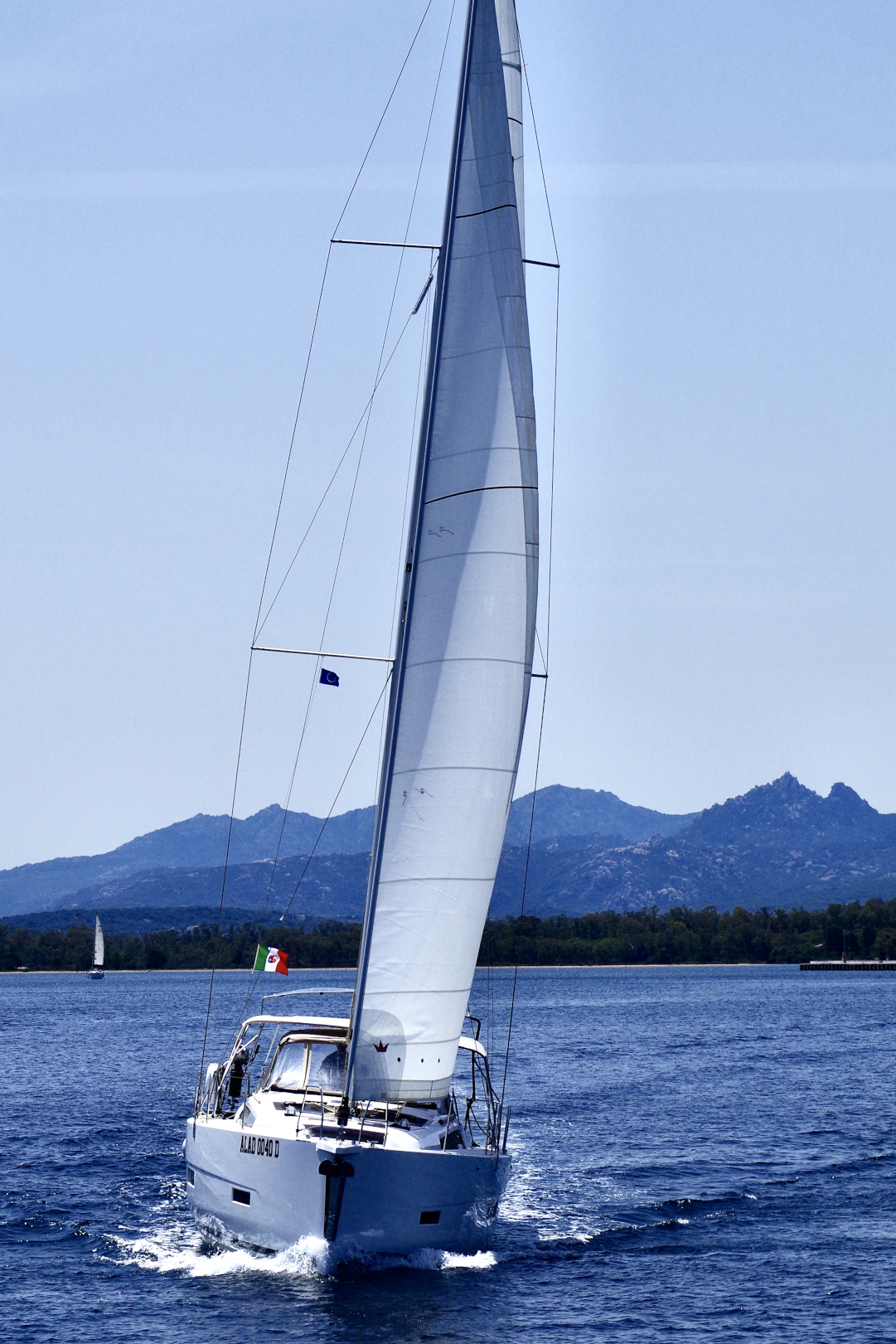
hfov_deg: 10.7
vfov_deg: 16.0
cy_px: 506
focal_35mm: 128
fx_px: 4765
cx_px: 384
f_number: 13
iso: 200
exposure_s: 1/800
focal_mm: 63
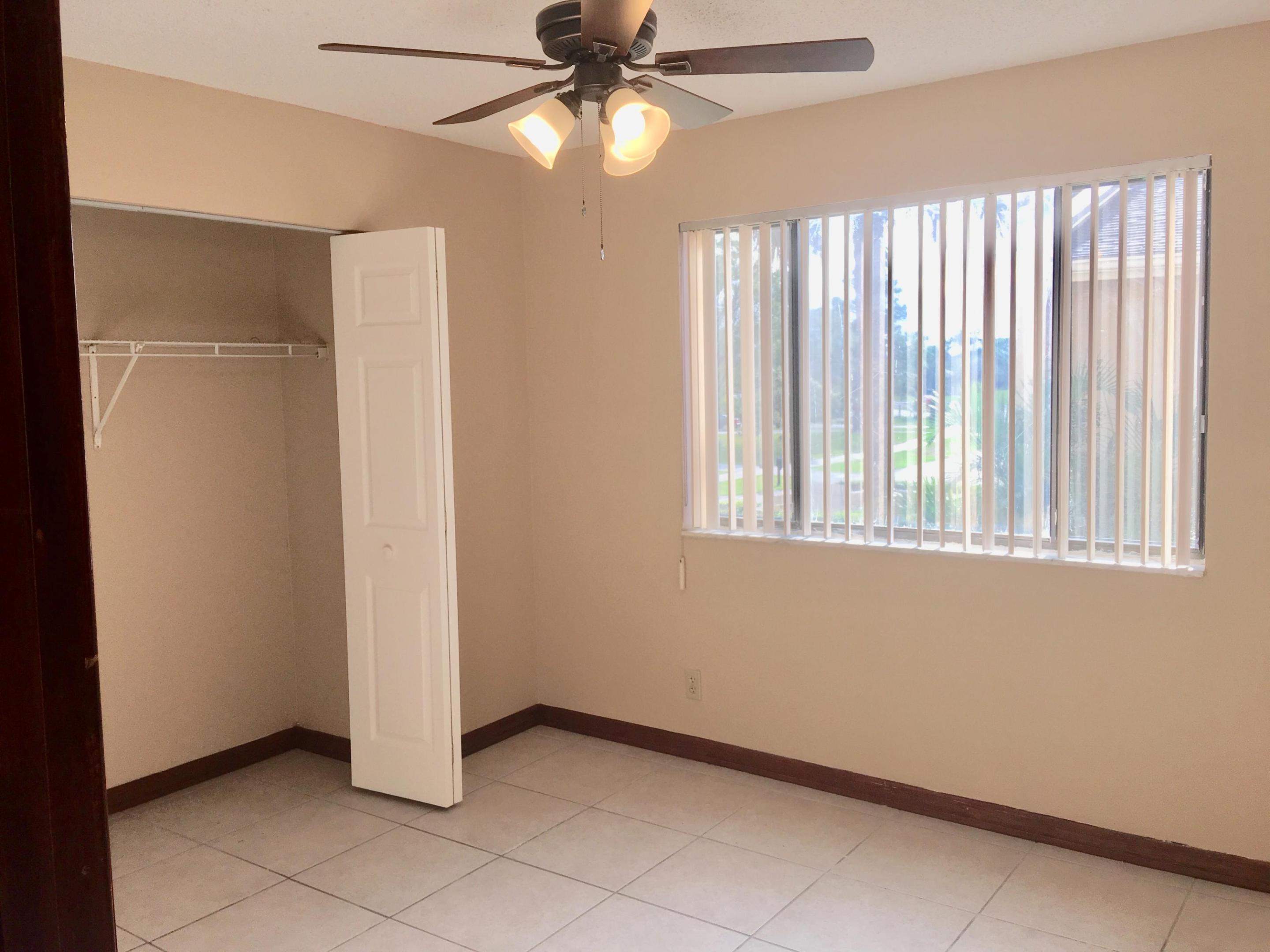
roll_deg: +1.4
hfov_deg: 61.7
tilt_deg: -1.8
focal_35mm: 29
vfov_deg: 48.2
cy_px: 476
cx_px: 635
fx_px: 1064
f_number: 2.2
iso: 25
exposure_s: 1/289
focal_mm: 4.15
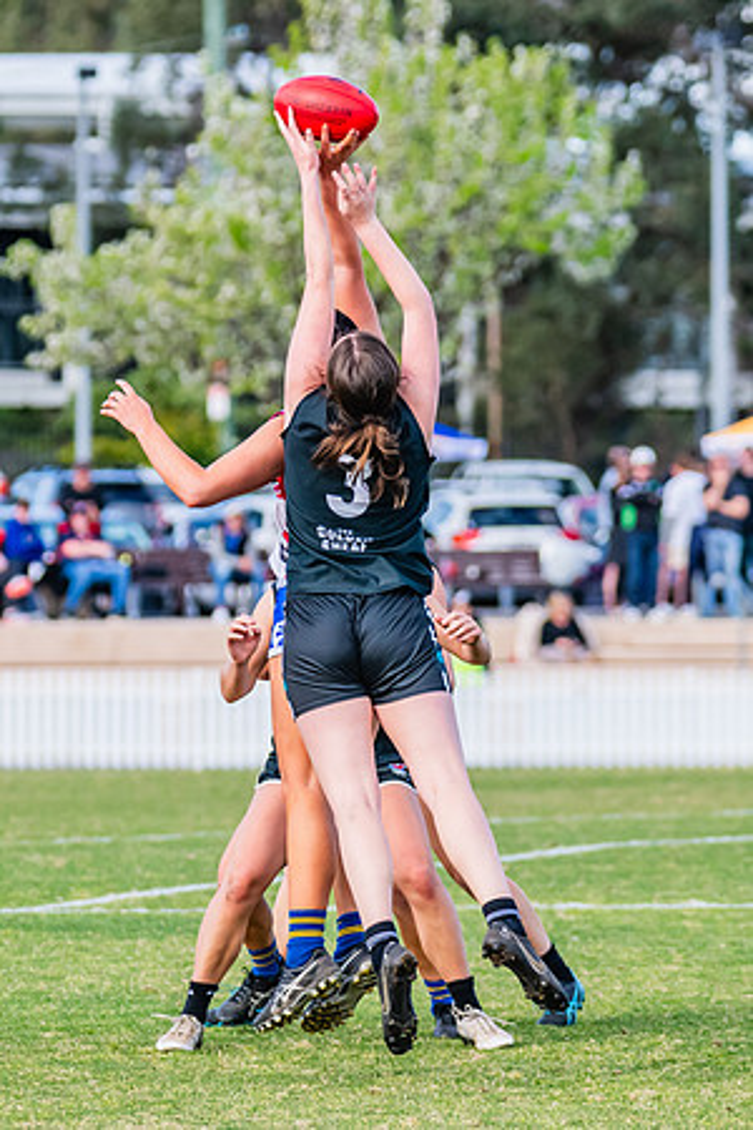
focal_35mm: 440
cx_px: 438
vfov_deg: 4.7
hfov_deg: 3.1
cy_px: 556
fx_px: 13810
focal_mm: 220
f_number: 5
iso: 800
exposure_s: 1/1600
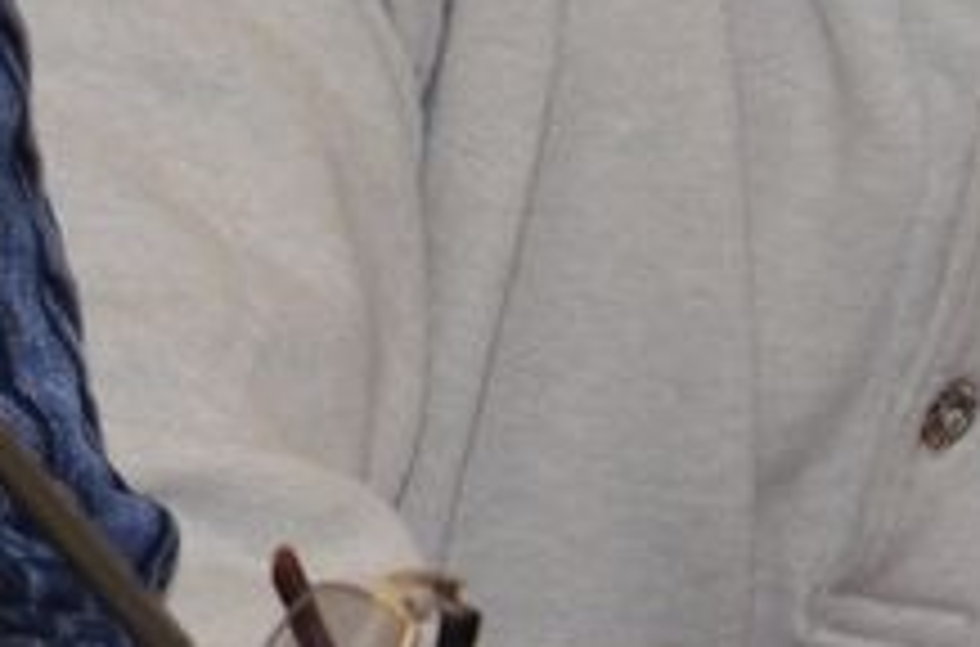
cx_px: -126
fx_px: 27448
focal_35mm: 1011
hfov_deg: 2.0
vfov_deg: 1.4
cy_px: -344
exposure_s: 1/200
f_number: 5.6
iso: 800
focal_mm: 105
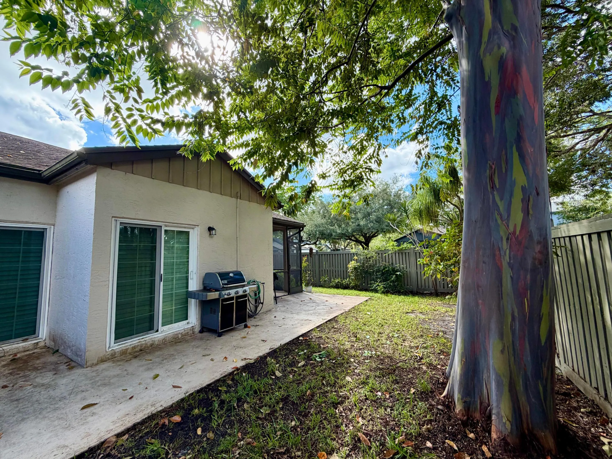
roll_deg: +1.8
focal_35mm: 14
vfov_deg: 85.7
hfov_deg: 102.1
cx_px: 306
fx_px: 248
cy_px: 230
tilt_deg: +6.2
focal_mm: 2.22
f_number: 2.2
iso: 50
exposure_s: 1/223
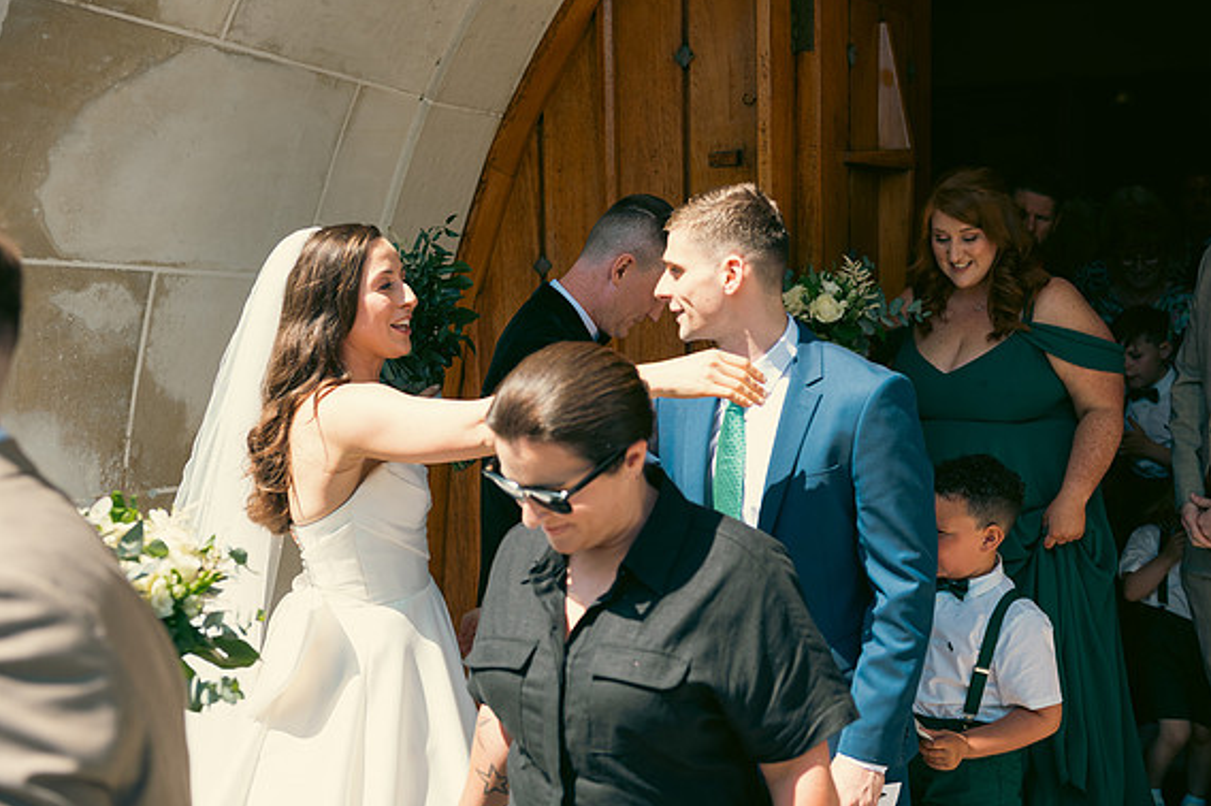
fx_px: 1546
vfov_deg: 29.2
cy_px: 400
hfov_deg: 42.8
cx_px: 599
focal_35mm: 46
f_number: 3.5
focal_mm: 45
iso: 100
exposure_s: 1/500
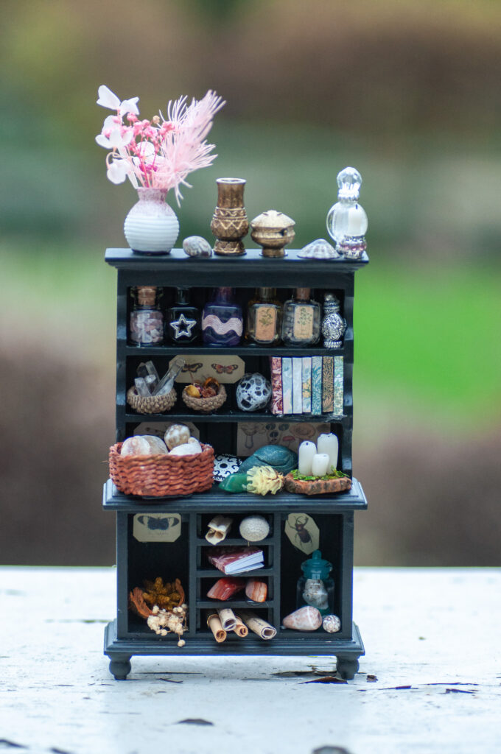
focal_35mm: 135
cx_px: 250
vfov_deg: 15.2
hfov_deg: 10.1
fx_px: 2826
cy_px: 377
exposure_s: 1/320
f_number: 3.2
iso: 640
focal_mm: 90
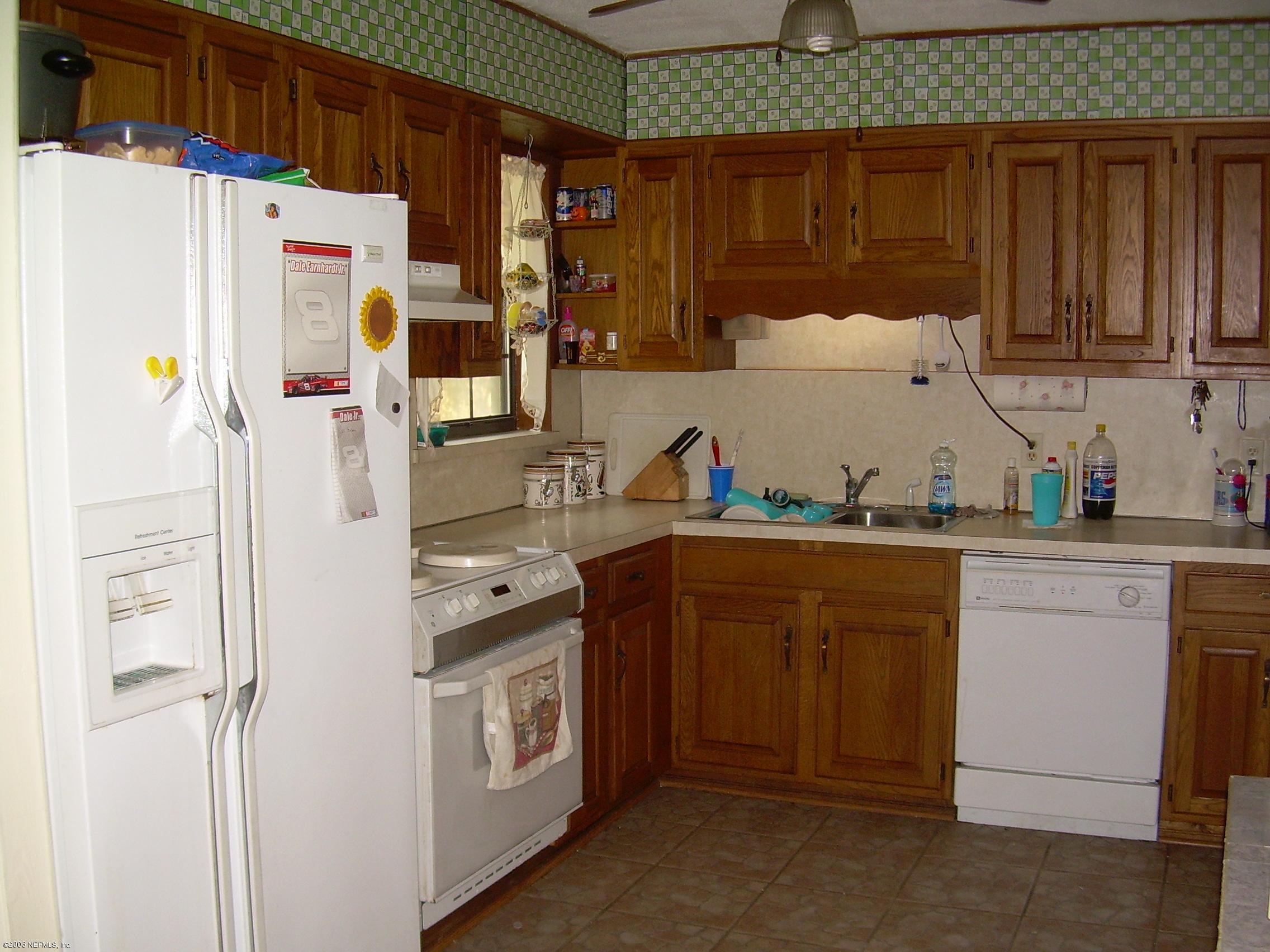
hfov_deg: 49.0
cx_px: 635
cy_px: 476
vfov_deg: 37.7
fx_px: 1394
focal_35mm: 38
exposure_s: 1/60
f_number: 2.8
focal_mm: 6.3
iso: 92
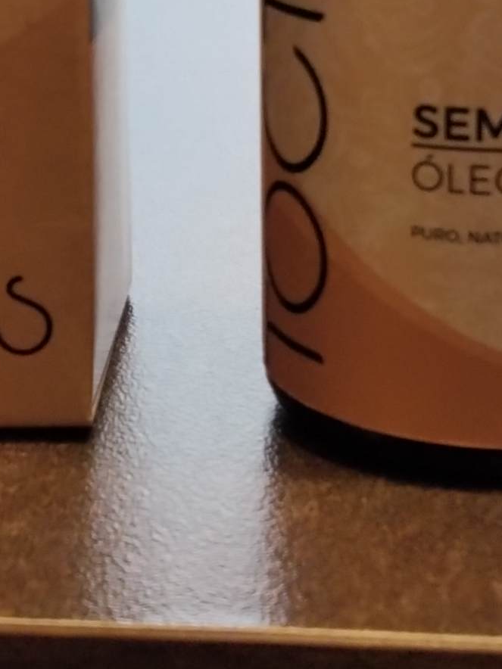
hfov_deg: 15.4
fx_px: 1856
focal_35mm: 96
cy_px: -76
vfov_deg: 19.5
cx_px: 176
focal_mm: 2.78
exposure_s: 1/222
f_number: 2
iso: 50
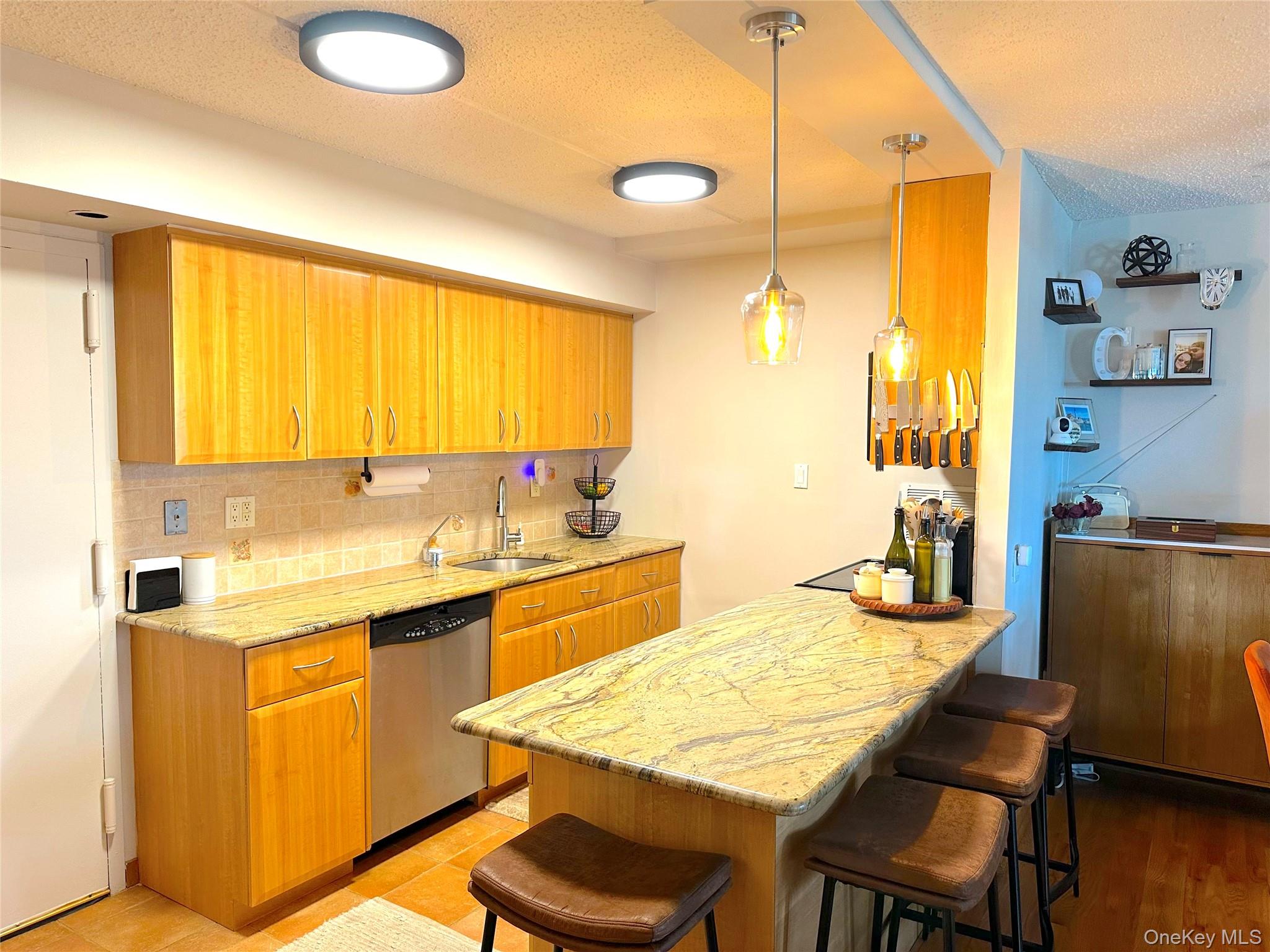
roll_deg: -0.6
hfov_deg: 71.6
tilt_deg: -4.1
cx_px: 635
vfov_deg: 56.8
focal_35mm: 24
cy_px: 476
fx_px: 881
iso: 160
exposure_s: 1/60
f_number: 1.78
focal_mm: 6.86
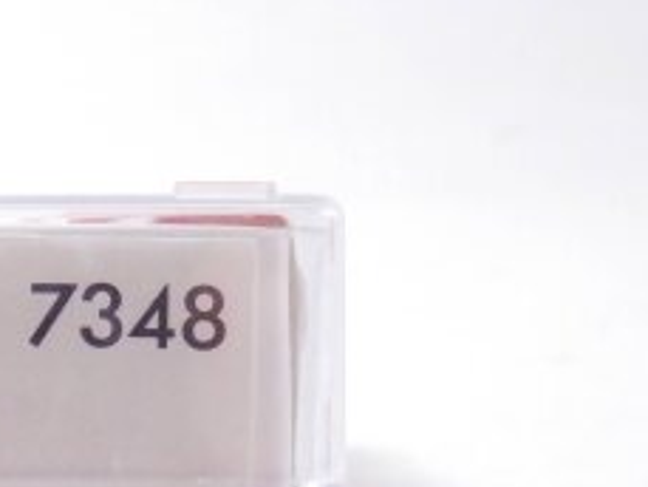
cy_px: 626
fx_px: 3240
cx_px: -85
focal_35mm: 173
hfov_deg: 11.2
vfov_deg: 8.5
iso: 1250
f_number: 4.4
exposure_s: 1/160
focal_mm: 11.9
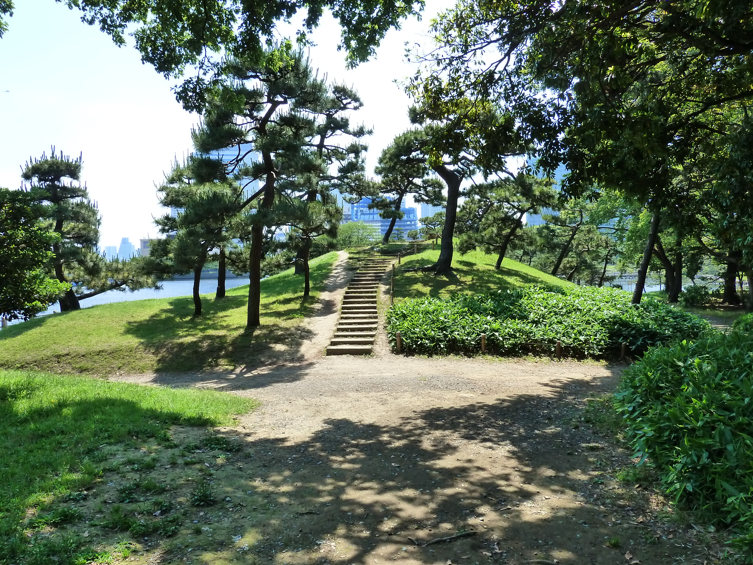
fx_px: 544
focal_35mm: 25
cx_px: 376
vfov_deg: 54.9
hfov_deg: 69.4
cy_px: 282
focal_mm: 4.1
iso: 200
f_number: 4
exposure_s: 1/250
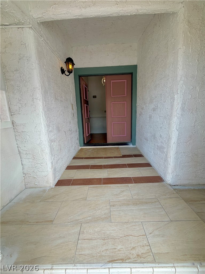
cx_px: 102
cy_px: 137
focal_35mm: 14
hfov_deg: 85.7
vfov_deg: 102.1
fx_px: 111
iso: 40
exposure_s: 1/241
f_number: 2.2
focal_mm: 2.22
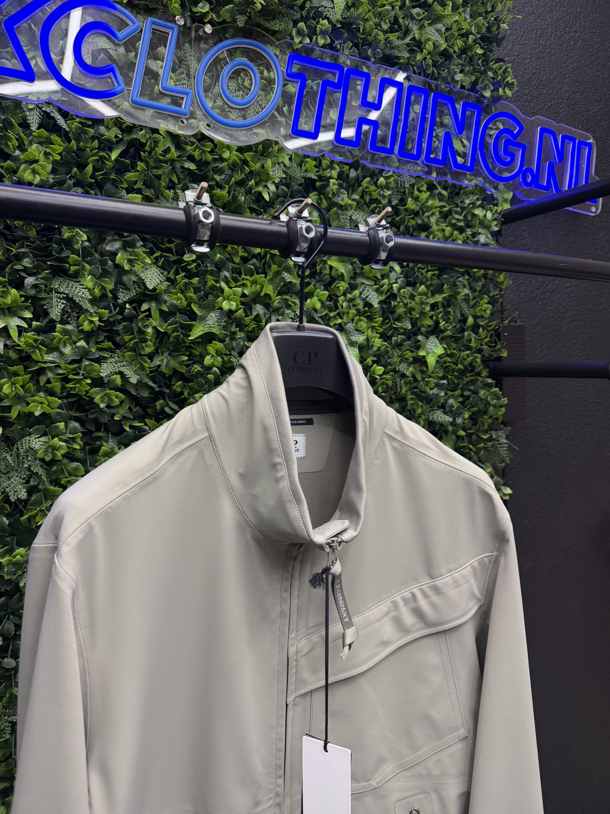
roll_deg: -3.4
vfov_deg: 71.6
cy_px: 407
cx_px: 305
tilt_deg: -2.6
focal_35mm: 24
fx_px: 564
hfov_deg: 56.8
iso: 200
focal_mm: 6.76
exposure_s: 1/126
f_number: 1.78
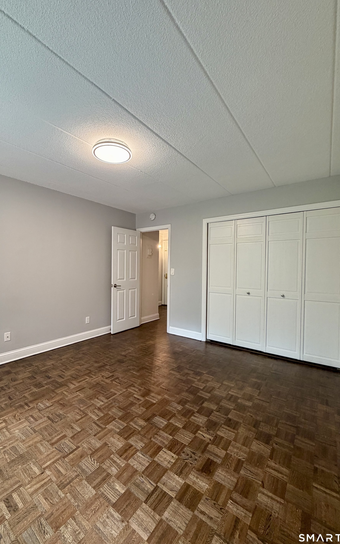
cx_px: 156
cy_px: 272
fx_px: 222
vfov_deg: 101.5
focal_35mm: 15
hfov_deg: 74.7
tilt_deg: -0.5
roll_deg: -0.6
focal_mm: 2.22
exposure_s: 1/60
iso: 200
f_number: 2.2
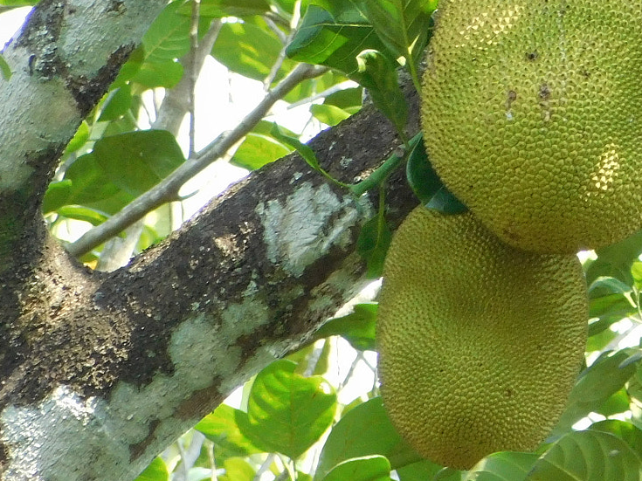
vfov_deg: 1.1
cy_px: 101
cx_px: 672
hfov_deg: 1.4
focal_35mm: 1404
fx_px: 26035
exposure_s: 1/125
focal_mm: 114.5
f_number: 6.1
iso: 400
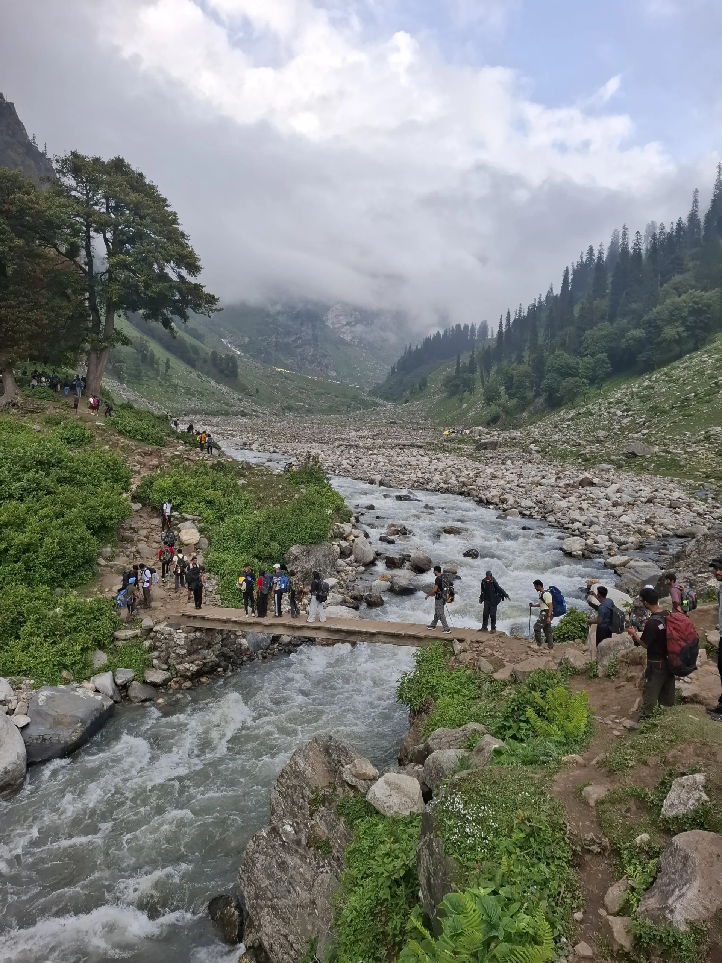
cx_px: 361
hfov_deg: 58.9
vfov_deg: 73.9
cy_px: 482
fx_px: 640
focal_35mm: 23
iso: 50
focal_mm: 5.54
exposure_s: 1/759
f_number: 1.8
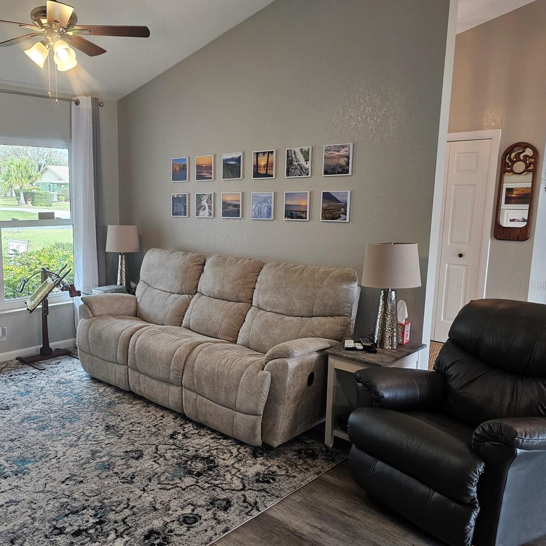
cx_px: 174
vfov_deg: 54.0
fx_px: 535
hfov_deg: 52.8
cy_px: 285
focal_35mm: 30
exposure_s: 1/120
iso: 160
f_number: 1.7
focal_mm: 6.3
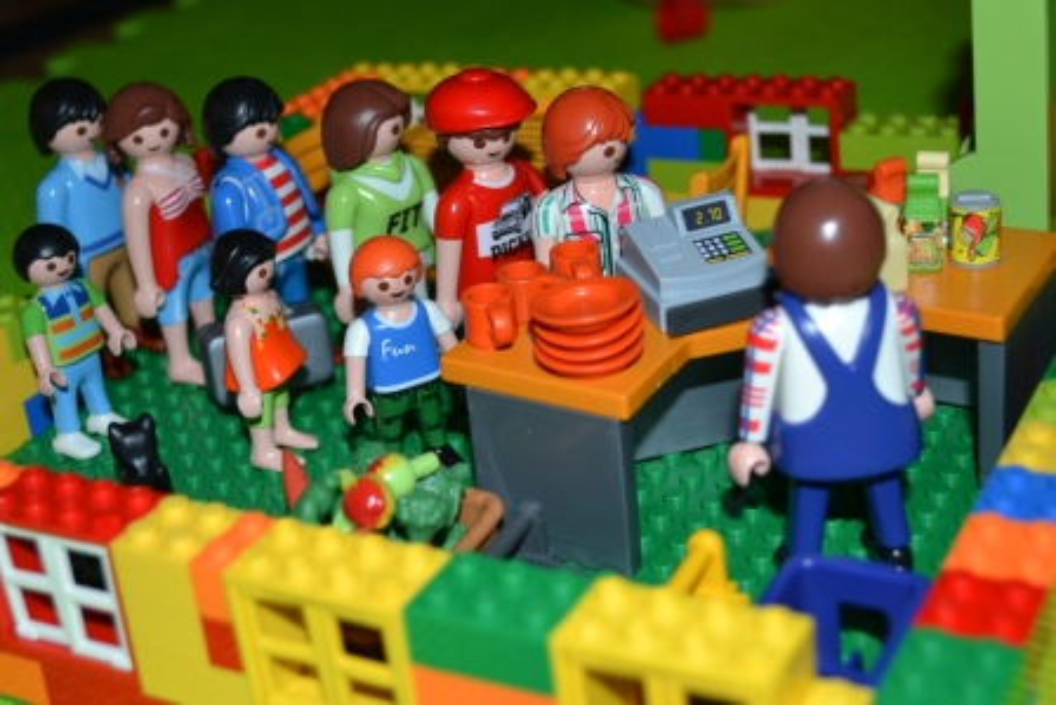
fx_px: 1232
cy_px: 352
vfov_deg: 31.9
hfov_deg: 46.4
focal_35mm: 42
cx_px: 528
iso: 360
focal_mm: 28
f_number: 4.5
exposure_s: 1/60
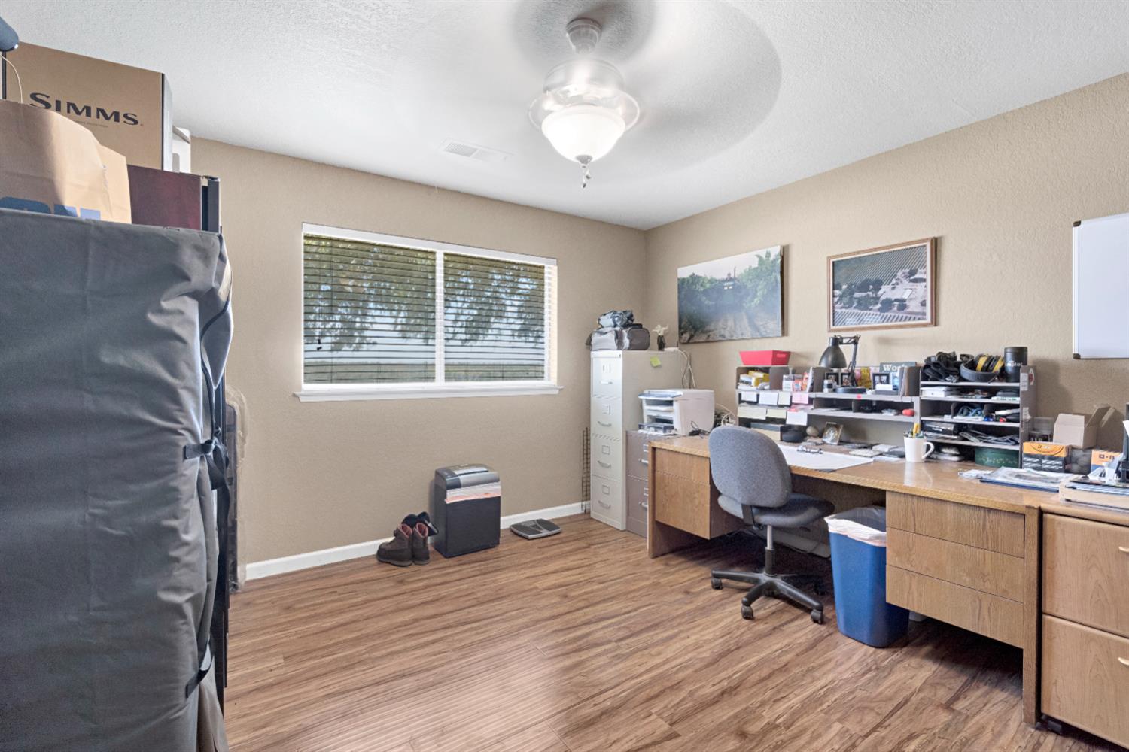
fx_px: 470
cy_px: 376
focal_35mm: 15
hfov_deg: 100.4
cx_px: 564
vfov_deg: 77.3
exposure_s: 1/2.5
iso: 320
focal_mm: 10
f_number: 8
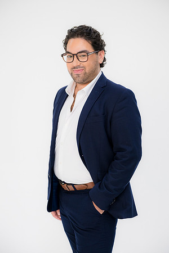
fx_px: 528
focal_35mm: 75
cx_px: 84
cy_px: 126
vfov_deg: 27.0
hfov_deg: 18.2
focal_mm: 75
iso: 800
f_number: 3.2
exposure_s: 1/125
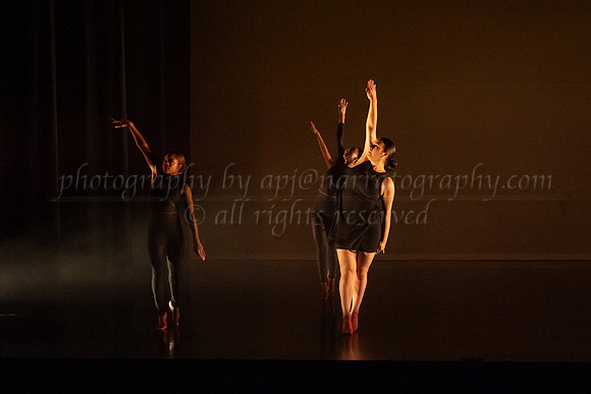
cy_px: 225
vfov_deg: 15.9
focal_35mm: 86
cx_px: 364
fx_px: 1410
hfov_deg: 23.6
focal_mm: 62
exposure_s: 1/320
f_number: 3.2
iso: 4000
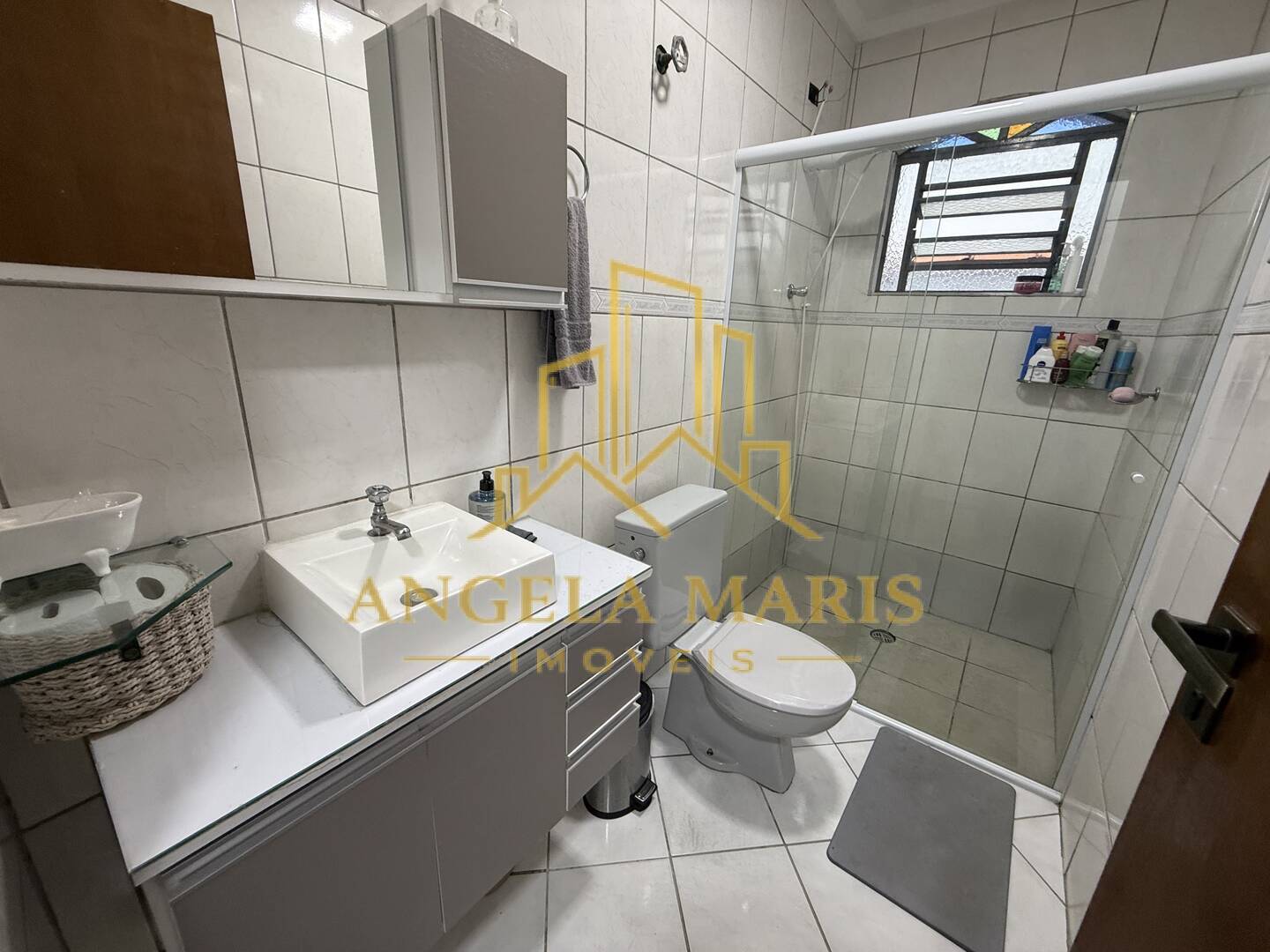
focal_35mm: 14
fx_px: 514
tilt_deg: -17.9
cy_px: 476
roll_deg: -1.9
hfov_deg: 102.1
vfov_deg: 85.7
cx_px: 635
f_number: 2.2
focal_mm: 2.22
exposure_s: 1/60
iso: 200
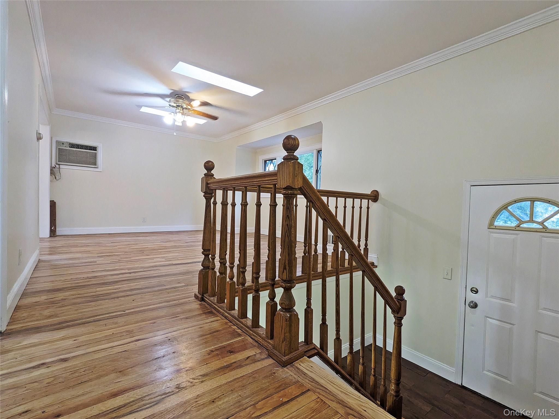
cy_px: 210
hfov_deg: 94.5
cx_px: 280
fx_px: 258
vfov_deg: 78.1
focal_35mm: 16
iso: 242
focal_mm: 2.22
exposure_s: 1/30
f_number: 2.2
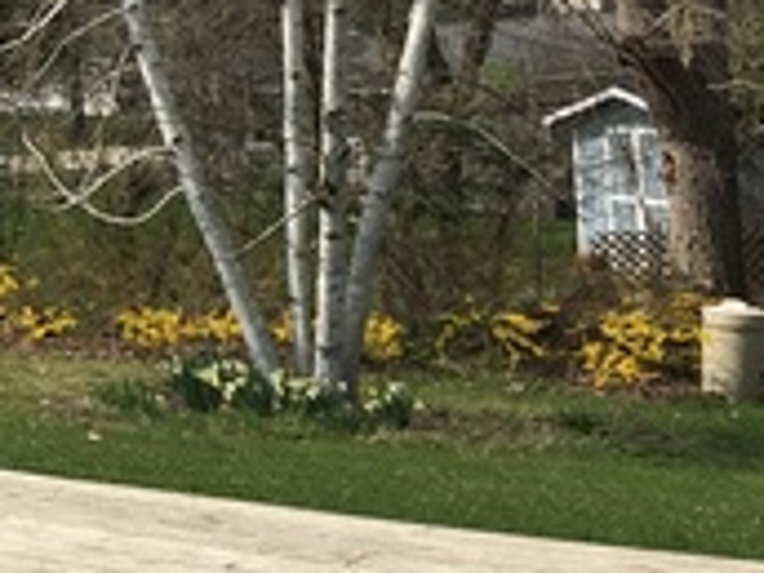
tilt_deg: -6.4
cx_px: -409
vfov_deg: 13.7
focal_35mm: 108
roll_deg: +5.1
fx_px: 2384
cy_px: 147
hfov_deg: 16.5
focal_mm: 4.15
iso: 25
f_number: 2.2
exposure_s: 1/1538
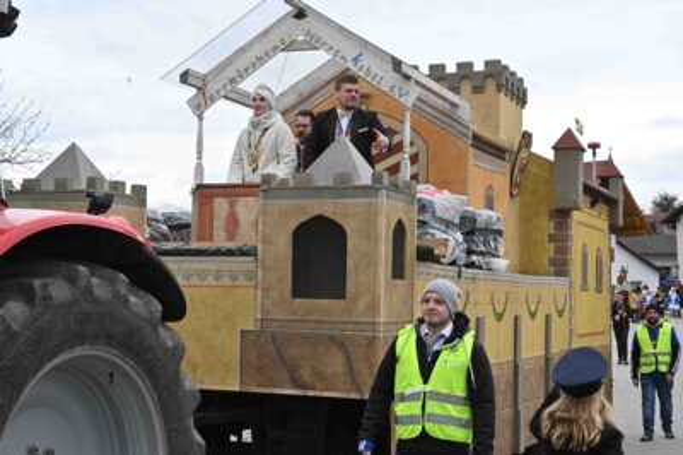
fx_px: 1118
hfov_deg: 34.0
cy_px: 228
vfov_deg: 23.0
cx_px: 342
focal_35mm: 59
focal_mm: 59
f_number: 9
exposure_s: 1/1250
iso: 2500
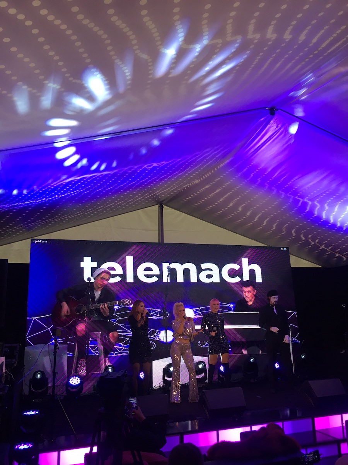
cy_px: 232
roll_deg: +0.5
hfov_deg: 48.2
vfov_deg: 61.7
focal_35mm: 29
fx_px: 389
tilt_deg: +12.8
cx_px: 174
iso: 32
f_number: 2.2
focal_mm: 4.15
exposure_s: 1/33
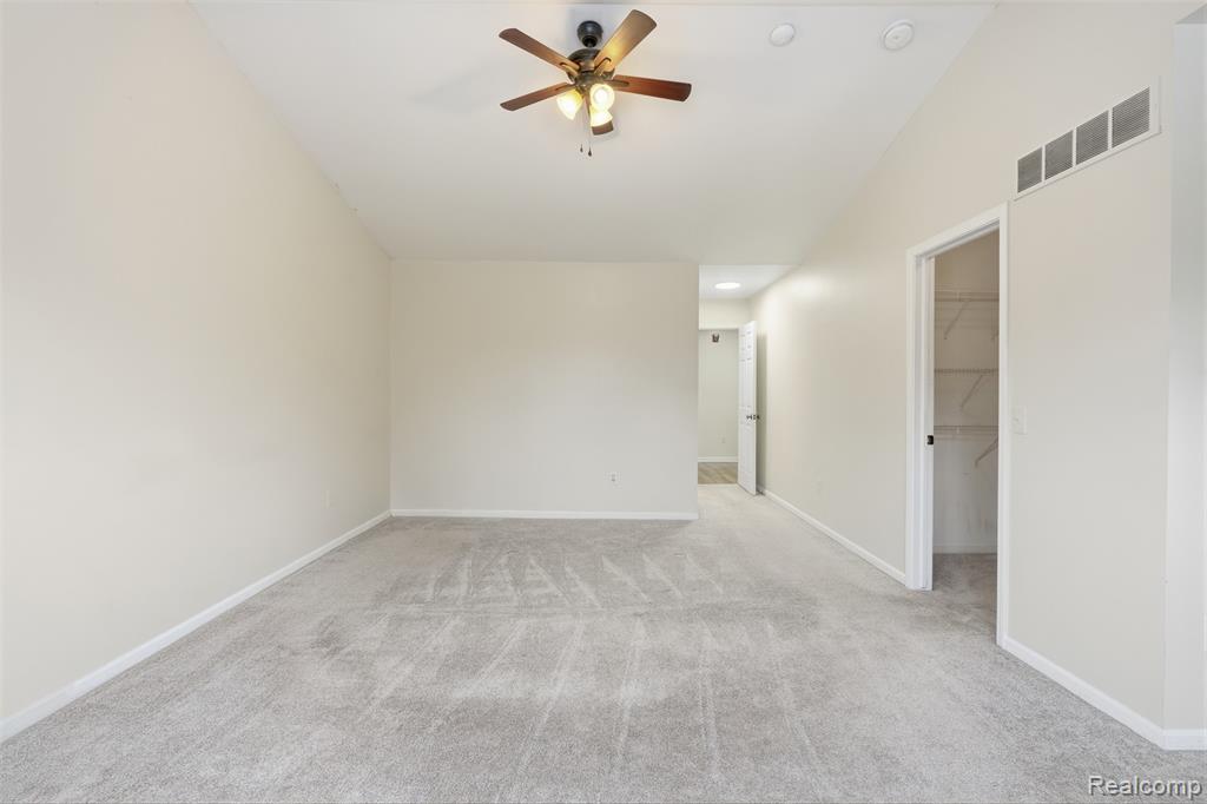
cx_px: 604
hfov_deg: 96.8
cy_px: 402
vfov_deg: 73.7
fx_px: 536
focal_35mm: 16
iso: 400
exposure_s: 1/250
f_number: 8
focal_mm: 16
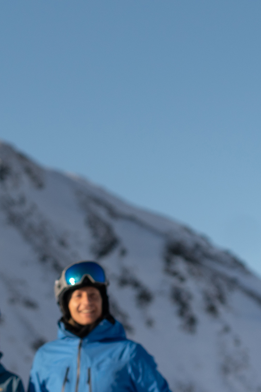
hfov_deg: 4.5
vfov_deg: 6.7
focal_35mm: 307
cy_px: 334
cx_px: 298
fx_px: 3340
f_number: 3.5
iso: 100
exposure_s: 1/3200
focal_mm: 71
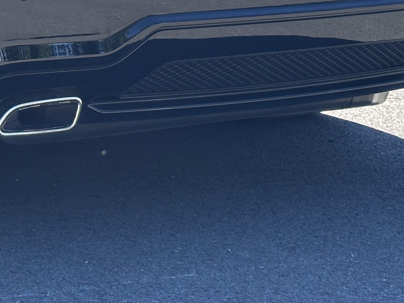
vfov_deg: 9.8
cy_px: -107
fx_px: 1727
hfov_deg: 13.1
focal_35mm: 148
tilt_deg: -5.3
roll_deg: +1.5
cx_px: -49
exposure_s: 1/919
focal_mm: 6.86
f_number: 1.78
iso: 64
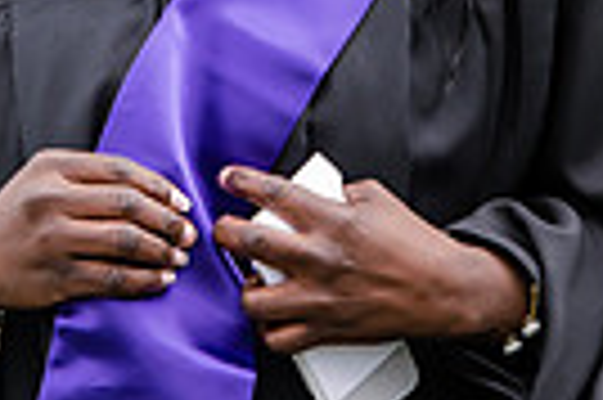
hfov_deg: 2.8
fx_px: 12313
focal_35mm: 736
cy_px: -196
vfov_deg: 1.9
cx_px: 207
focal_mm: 170
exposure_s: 1/640
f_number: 5
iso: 500
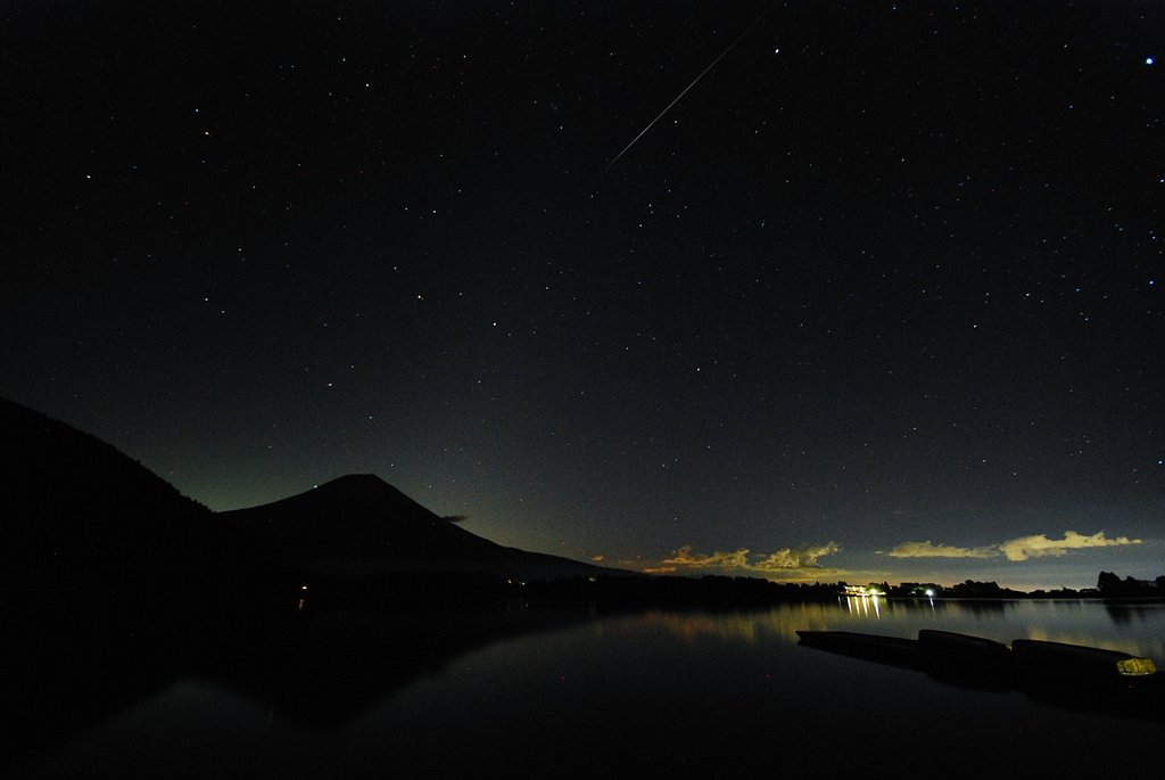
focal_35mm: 15
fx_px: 486
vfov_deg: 77.5
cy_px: 390
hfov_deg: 100.3
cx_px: 582
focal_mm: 10
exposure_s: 30
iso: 1600
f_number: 4
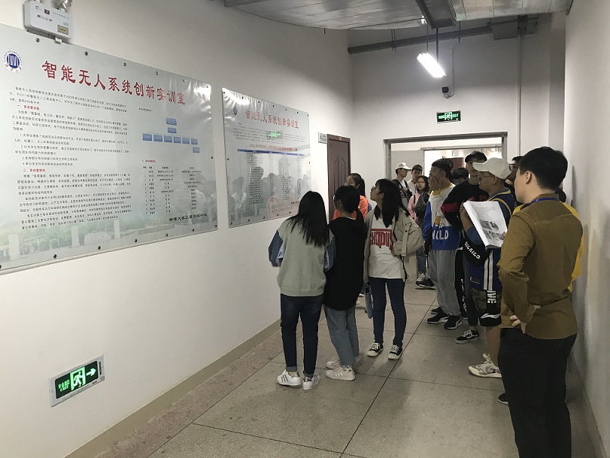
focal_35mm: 28
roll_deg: +2.5
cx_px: 305
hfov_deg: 63.5
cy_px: 229
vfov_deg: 49.7
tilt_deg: -5.3
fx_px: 493
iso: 64
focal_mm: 3.99
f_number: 1.8
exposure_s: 1/17
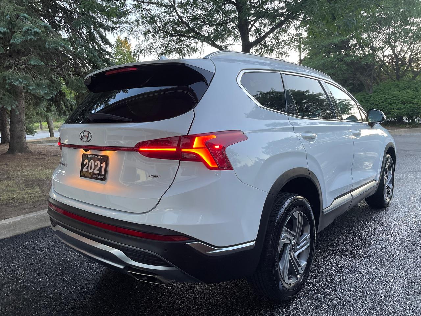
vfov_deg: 53.1
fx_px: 316
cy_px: 158
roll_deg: +3.3
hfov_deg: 67.3
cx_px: 210
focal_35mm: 26
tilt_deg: -7.8
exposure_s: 1/82
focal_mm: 4.2
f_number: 1.6
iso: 80
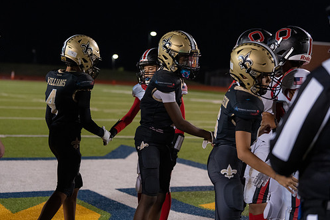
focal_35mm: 82
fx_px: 752
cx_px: 139
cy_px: 94
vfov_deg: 16.6
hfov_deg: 24.7
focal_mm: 70
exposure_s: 1/500
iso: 2500
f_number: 2.8
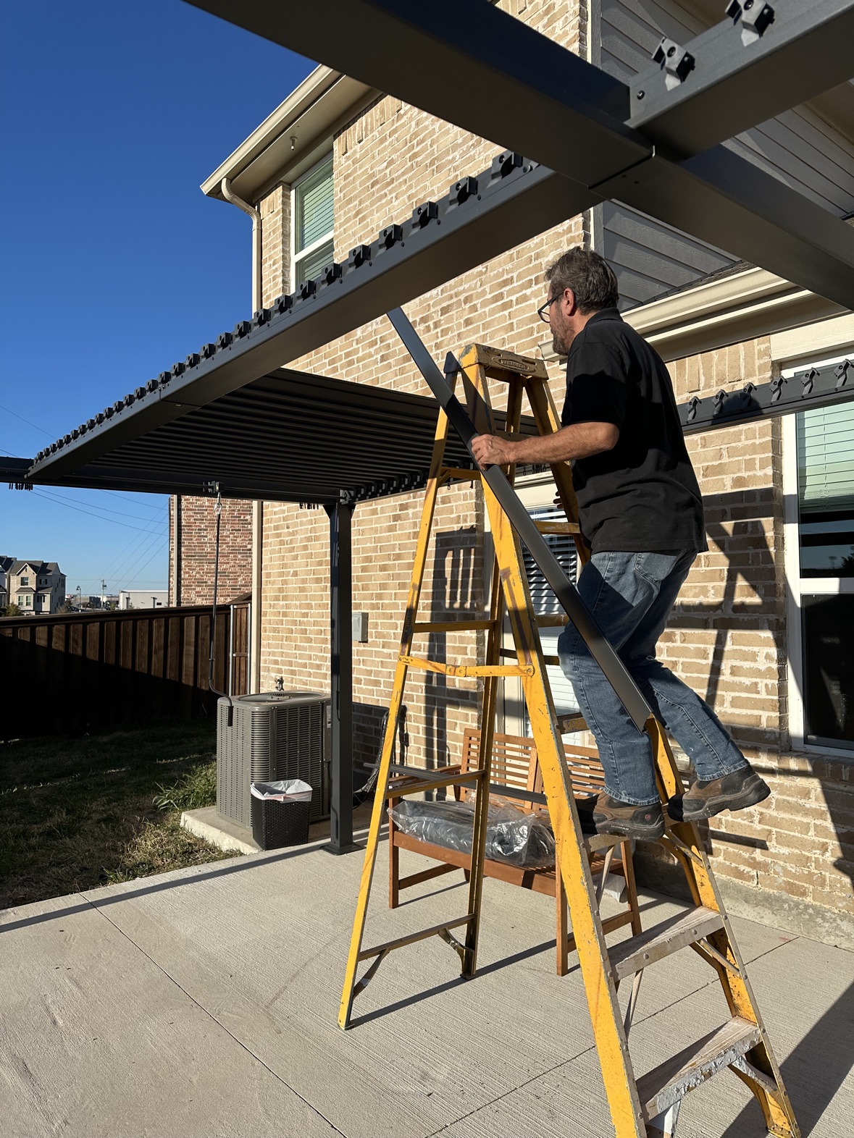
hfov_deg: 56.8
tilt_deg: +5.7
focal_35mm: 24
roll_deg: -2.8
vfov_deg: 71.6
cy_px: 569
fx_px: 789
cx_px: 427
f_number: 1.78
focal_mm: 6.86
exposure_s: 1/5848
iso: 80
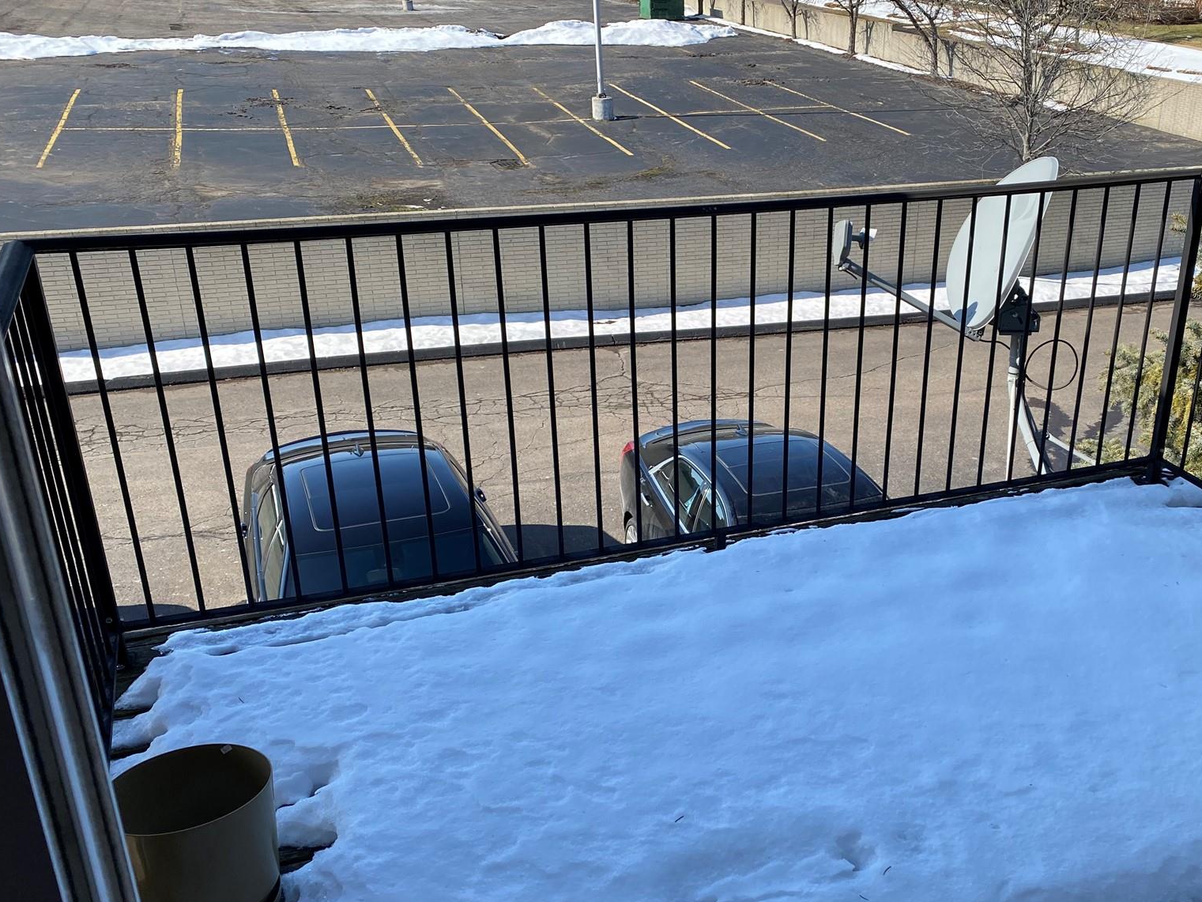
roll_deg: -1.6
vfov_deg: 40.7
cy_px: 493
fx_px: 1215
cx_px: 776
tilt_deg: -24.3
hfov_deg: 51.9
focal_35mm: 35
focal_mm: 4.25
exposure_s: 1/1681
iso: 32
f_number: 1.8
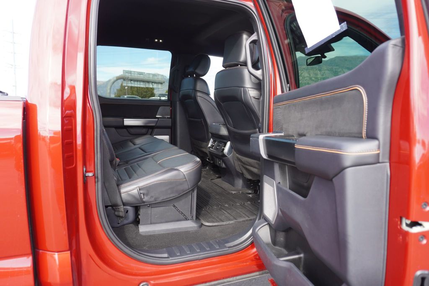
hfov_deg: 70.4
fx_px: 304
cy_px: 143
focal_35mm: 26
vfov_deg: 50.5
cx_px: 214
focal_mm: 17
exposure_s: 1/60
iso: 100
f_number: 4
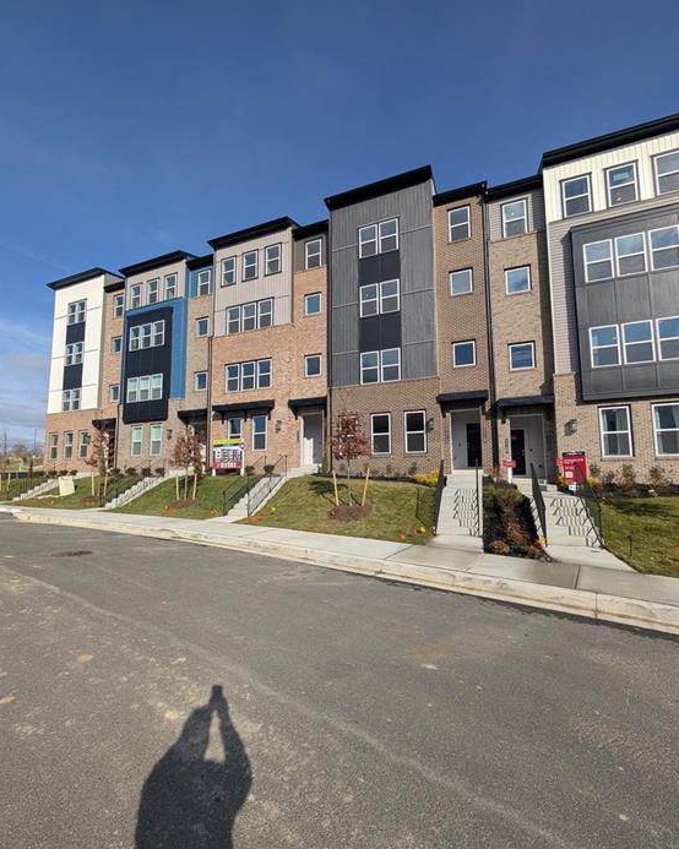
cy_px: 448
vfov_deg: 104.7
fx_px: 327
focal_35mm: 13
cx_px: 348
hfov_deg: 92.2
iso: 54
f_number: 1.7
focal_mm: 2.02
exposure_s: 1/5319
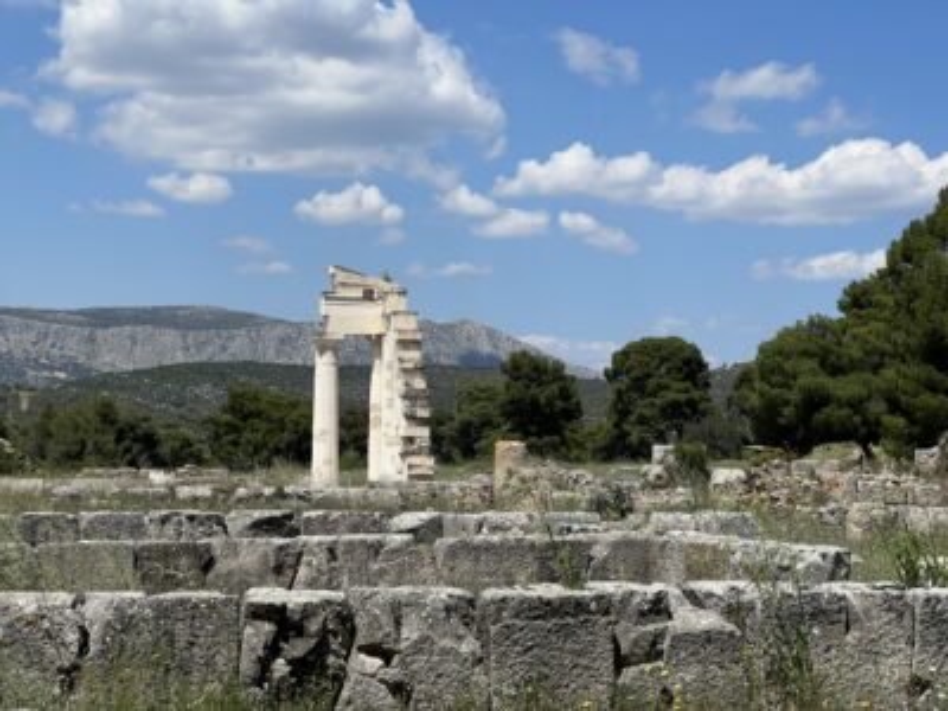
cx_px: 474
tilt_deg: +4.0
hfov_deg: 25.3
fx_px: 2109
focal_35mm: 77
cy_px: 356
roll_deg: -0.3
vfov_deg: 19.1
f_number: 2.8
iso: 32
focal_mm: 9
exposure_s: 1/1468
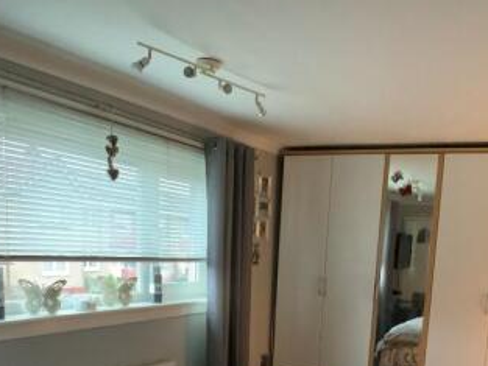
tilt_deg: -8.2
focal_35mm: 54
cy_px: 328
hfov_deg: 35.3
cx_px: 309
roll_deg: -1.7
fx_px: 762
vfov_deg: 26.2
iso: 250
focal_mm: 3
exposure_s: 1/60
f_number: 1.8
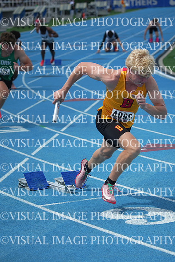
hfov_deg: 10.2
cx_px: 88
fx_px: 984
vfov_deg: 15.2
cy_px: 131
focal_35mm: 135
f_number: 5.6
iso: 400
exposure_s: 1/2000
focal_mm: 135
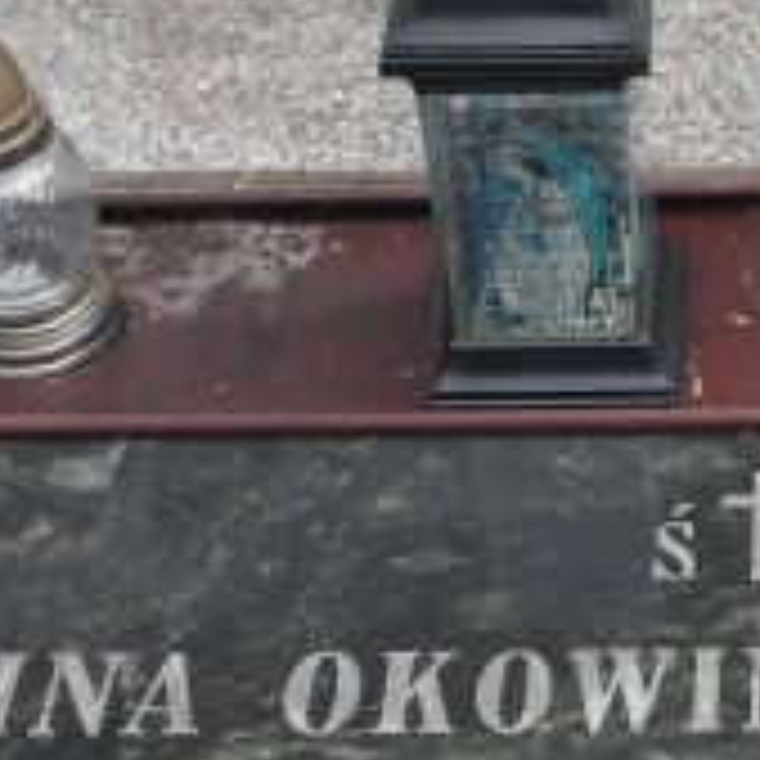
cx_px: 809
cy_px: 522
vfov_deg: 15.2
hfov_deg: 15.0
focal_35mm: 114
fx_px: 2832
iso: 100
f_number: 3.3
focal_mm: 6.1
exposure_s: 1/361
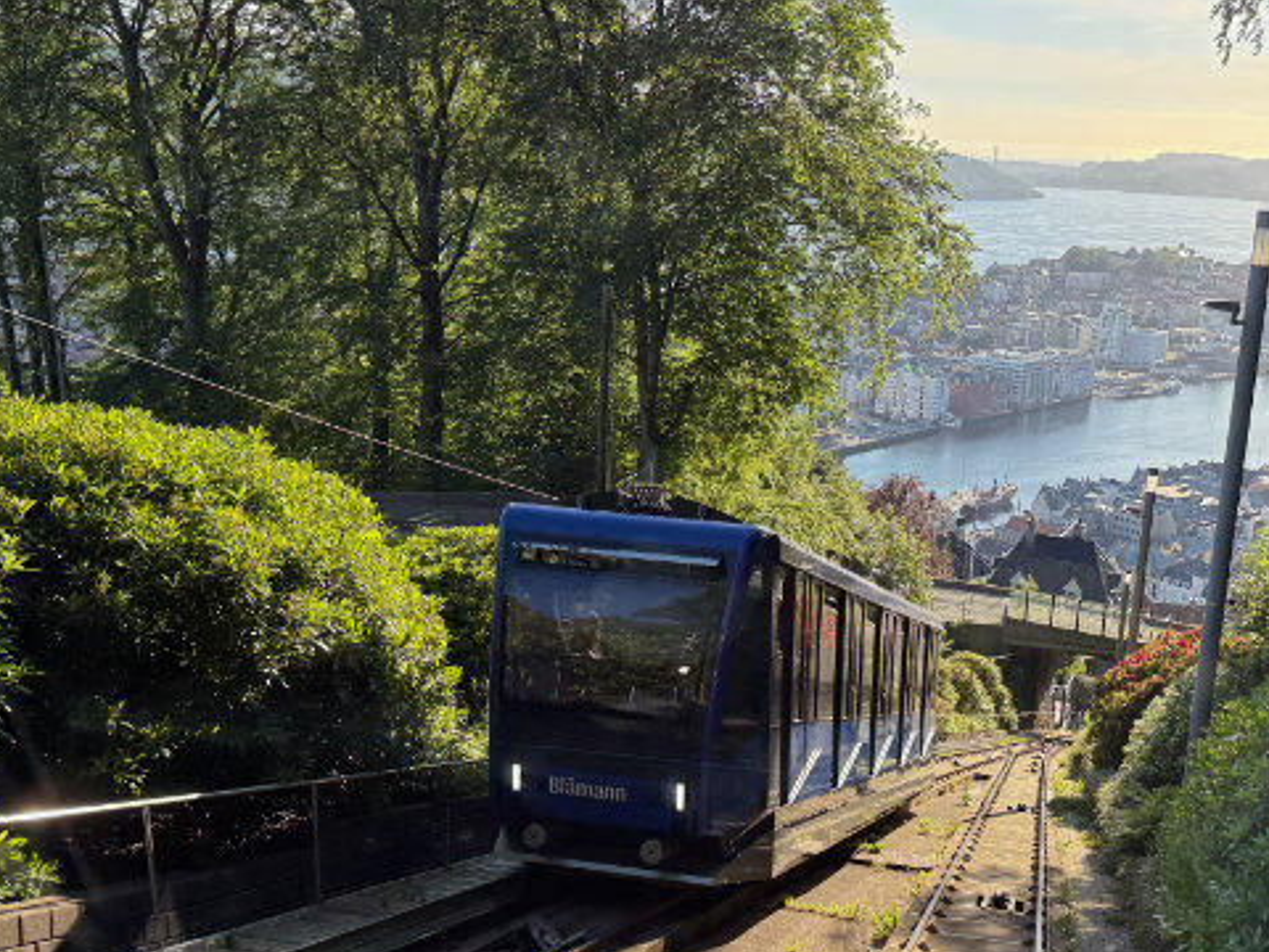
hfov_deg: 46.2
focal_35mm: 40
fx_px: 1466
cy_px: 658
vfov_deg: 35.5
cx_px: 827
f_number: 1.8
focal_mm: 6.8
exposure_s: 1/598
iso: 100
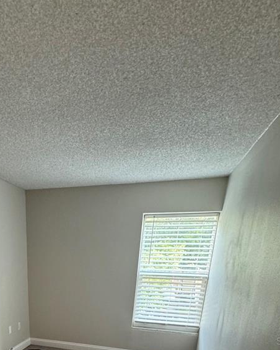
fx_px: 300
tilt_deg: -16.3
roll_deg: +0.1
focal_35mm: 29
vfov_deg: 50.4
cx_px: 42
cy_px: 341
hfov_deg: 46.3
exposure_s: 1/60
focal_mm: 2.22
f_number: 2.2
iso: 400
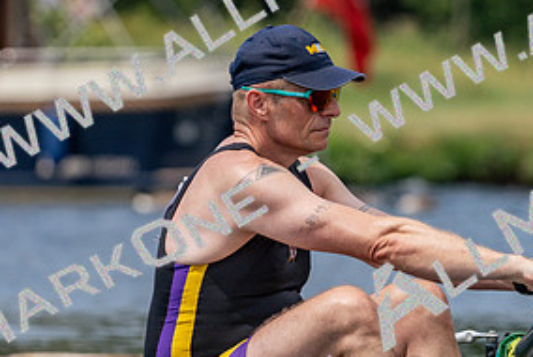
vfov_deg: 2.0
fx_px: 10137
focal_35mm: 684
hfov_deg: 3.0
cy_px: 174
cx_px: 212
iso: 250
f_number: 6.3
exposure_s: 1/1600
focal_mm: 335
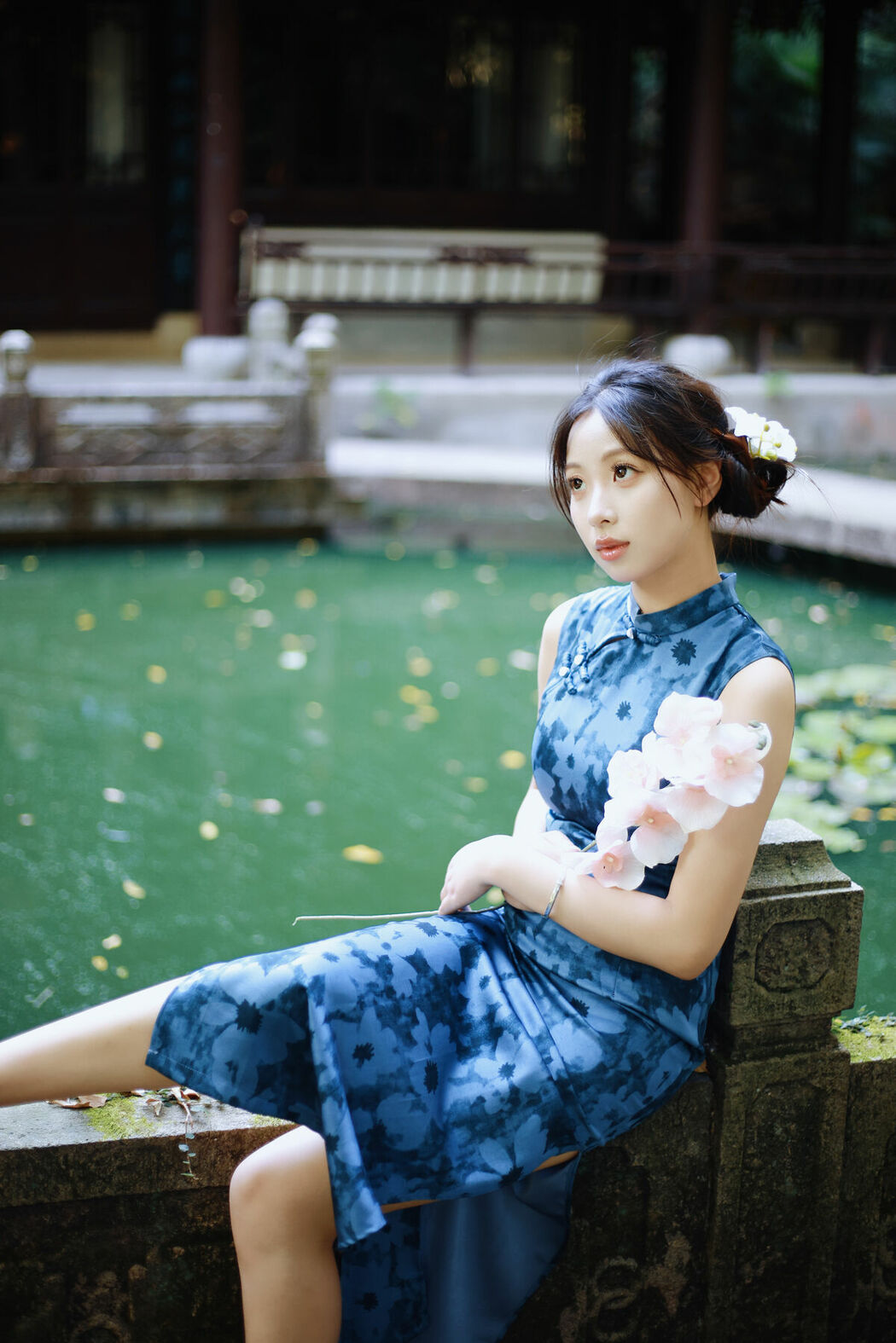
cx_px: 448
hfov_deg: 27.5
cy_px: 672
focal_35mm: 49
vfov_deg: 40.3
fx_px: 1829
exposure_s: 1/125
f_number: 1.8
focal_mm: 50
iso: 500
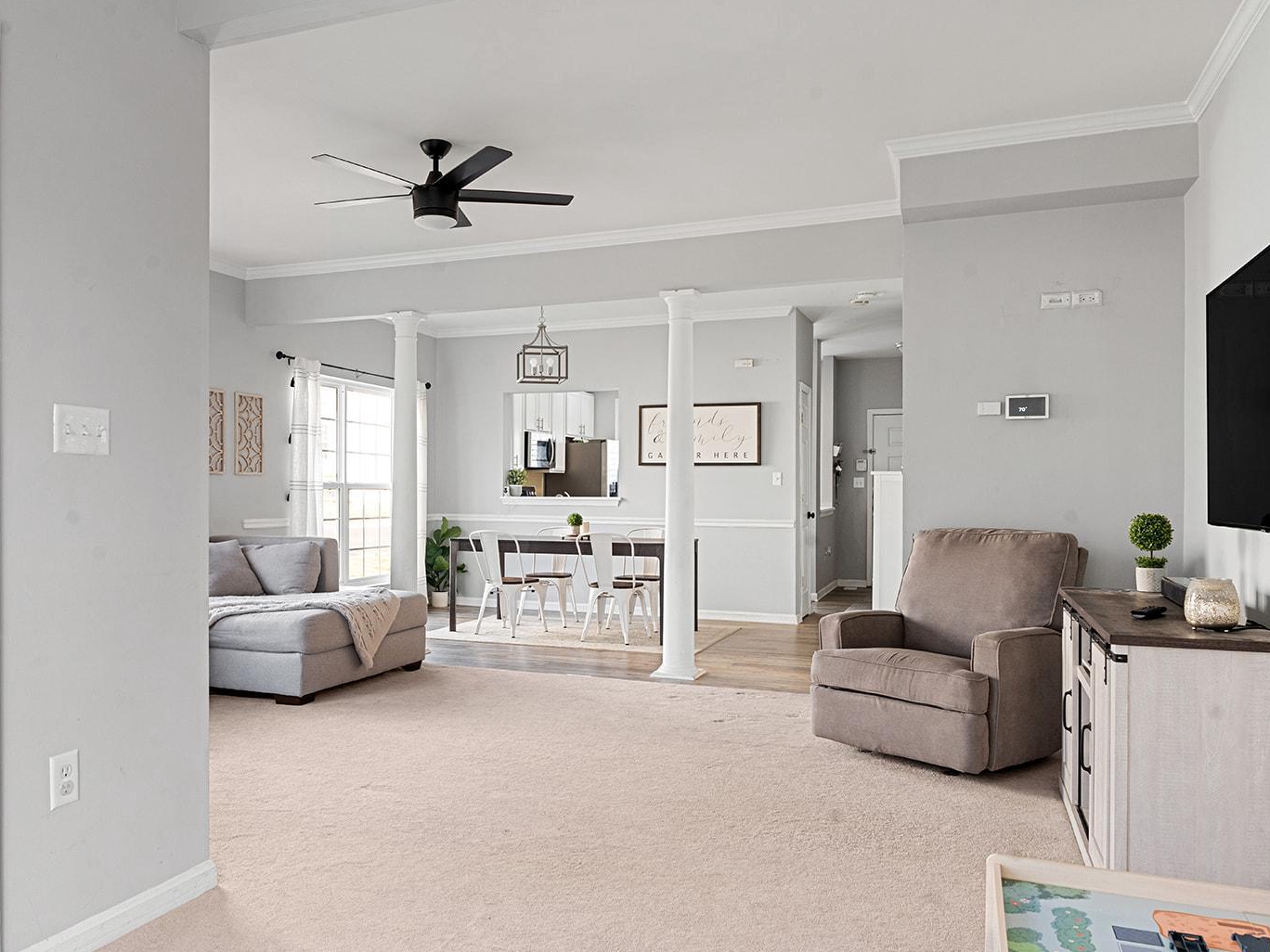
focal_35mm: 27
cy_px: 493
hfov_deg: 65.1
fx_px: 991
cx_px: 552
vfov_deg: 51.3
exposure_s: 1/13
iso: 800
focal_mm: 24
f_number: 9
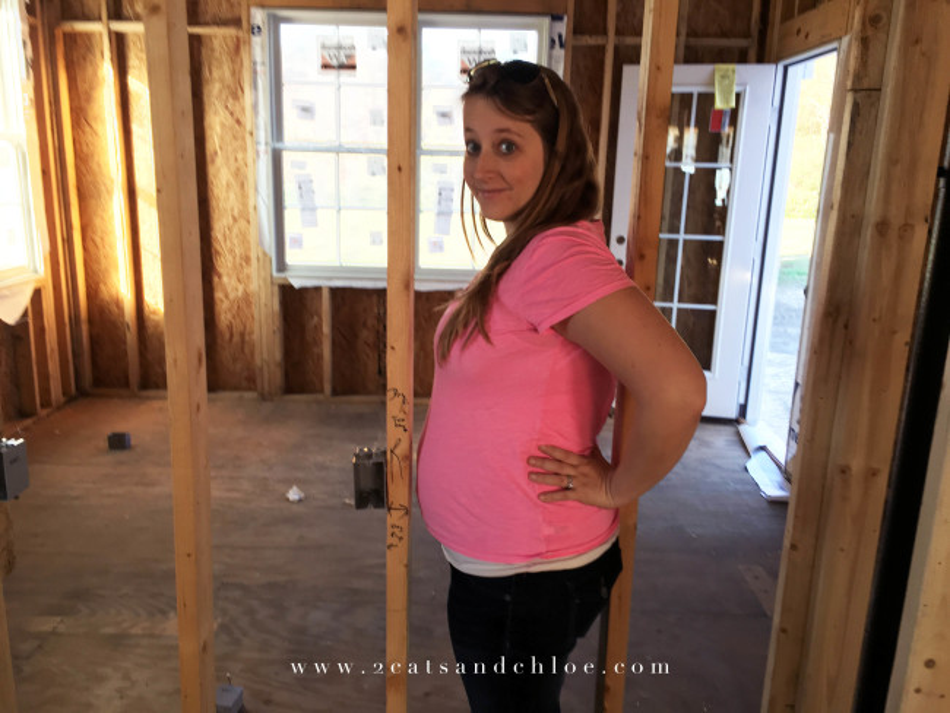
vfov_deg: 48.3
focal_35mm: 29
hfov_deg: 61.6
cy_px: 356
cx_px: 475
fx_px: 796
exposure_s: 1/60
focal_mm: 4.15
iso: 32
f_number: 2.2
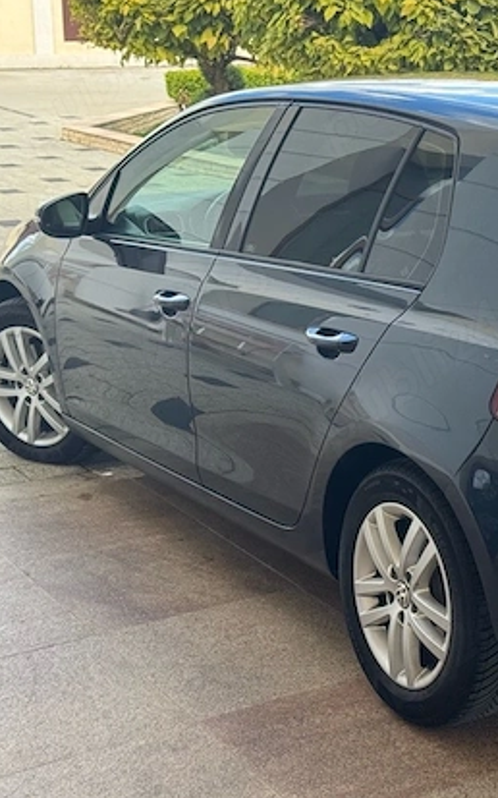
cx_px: 521
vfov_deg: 27.8
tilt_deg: -13.7
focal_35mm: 74
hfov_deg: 17.1
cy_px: 365
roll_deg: -1.2
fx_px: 1607
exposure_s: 1/461
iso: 64
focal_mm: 6.76
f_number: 1.78
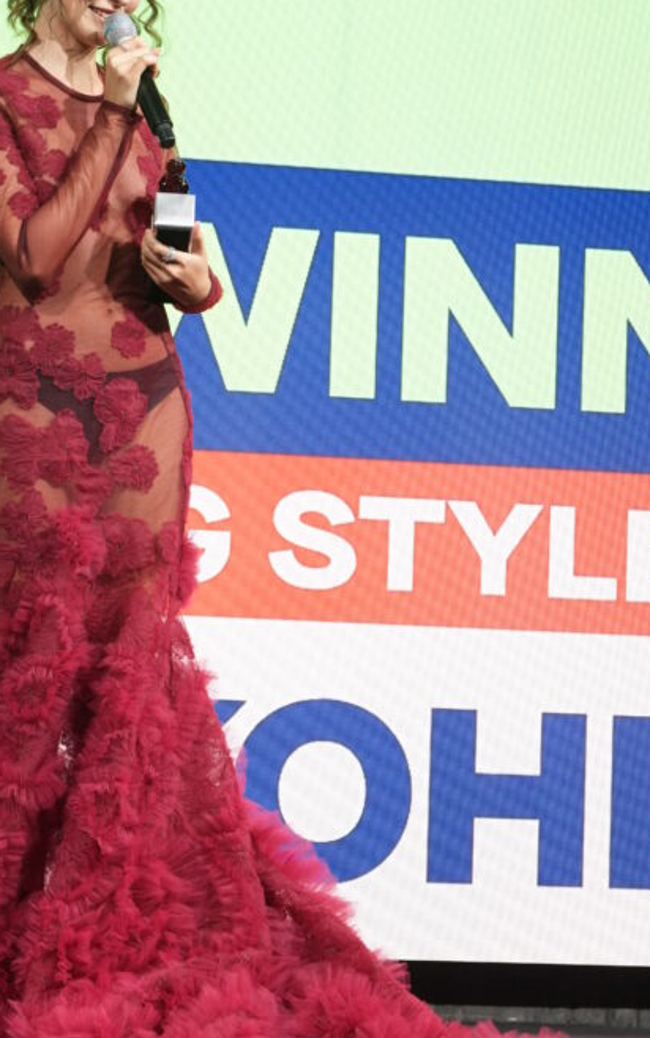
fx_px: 4218
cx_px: 140
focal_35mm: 149
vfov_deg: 14.0
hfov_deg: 8.8
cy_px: 360
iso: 2000
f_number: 5.6
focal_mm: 94
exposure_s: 1/160
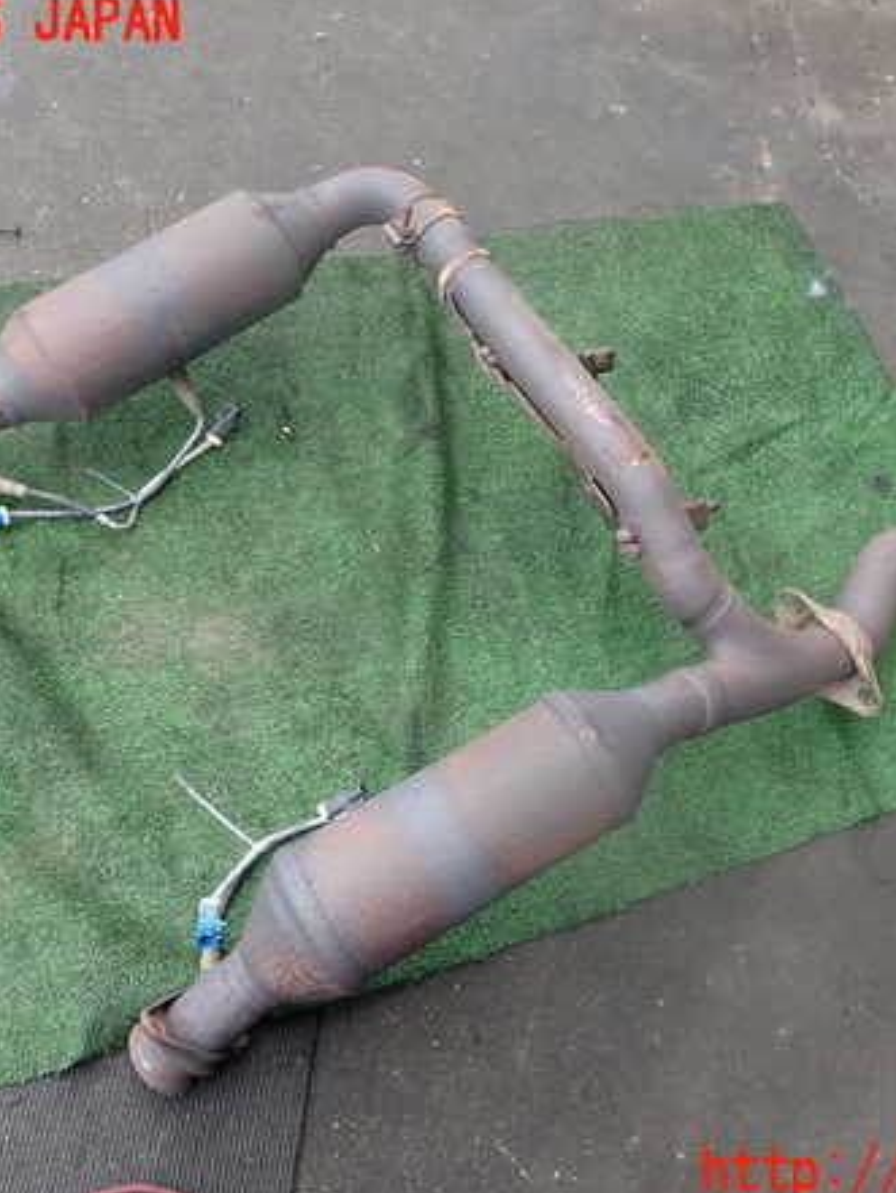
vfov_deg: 53.9
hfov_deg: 41.7
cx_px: 501
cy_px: 598
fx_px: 1173
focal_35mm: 34
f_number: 2.8
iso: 100
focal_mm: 4.5
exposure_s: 1/250
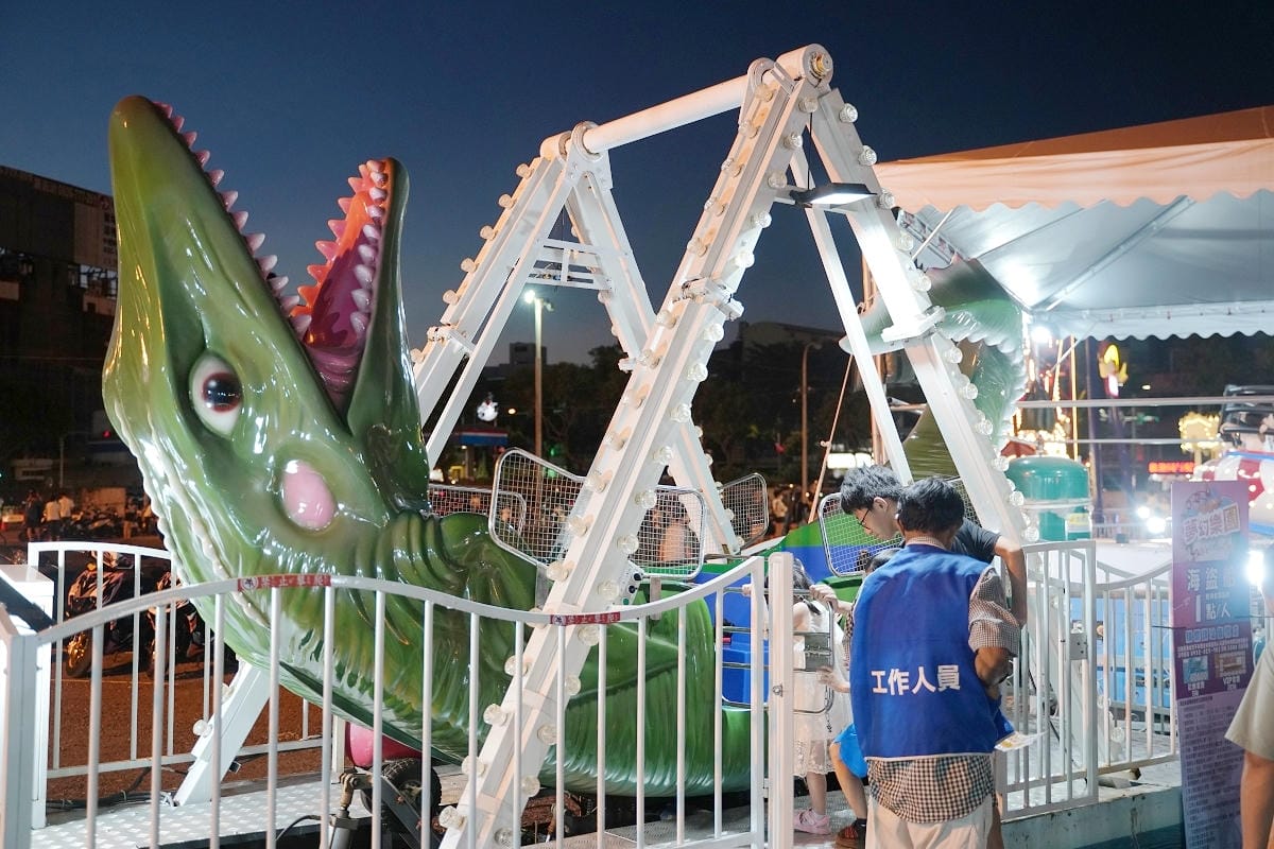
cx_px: 637
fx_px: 1415
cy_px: 424
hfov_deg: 48.5
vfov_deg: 33.4
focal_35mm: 40
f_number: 2.8
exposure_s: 1/160
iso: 2000
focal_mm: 40
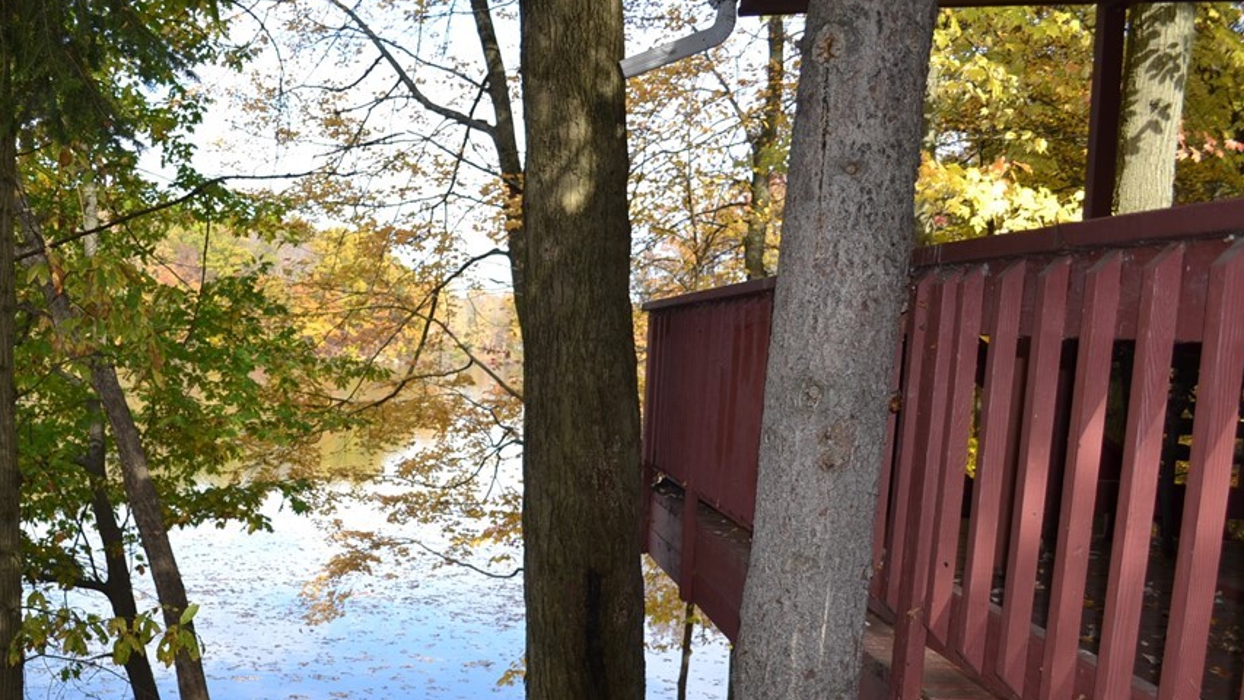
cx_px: 461
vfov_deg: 29.3
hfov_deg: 49.9
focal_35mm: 40
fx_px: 1320
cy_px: 510
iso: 100
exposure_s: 1/200
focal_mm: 20
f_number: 4
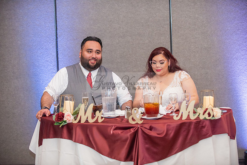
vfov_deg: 15.2
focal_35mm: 90
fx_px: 618
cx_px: 124
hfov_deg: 22.6
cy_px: 82
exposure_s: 1/125
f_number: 2.8
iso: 2000
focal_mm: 90
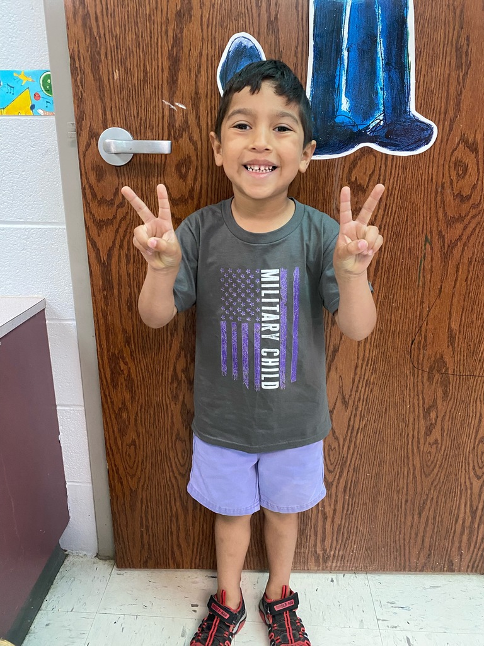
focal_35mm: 26
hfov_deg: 53.1
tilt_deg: -17.3
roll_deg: -0.9
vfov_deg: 67.3
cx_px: 242
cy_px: 323
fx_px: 485
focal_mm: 4.25
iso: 500
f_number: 1.8
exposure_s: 1/60
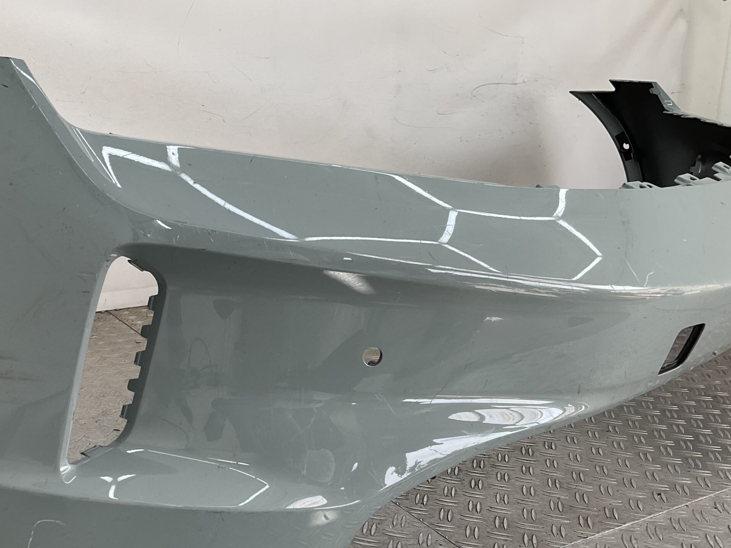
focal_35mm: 39
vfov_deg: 36.6
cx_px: 251
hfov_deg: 47.2
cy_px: 349
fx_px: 824
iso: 16
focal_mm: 3
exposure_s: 1/188
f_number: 1.8
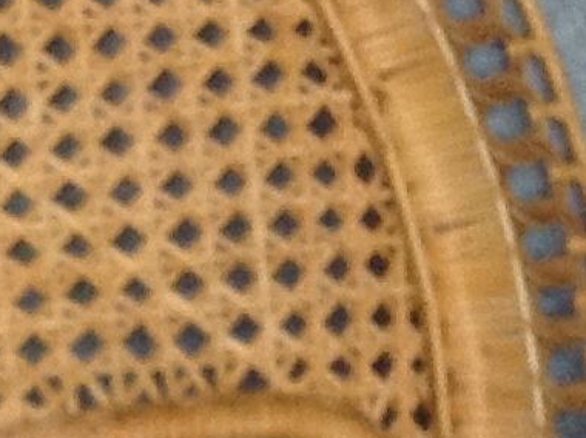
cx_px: -1140
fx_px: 4041
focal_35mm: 239
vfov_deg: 6.2
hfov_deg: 7.4
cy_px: 558
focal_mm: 4.28
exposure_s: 1/17
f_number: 2.4
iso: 160
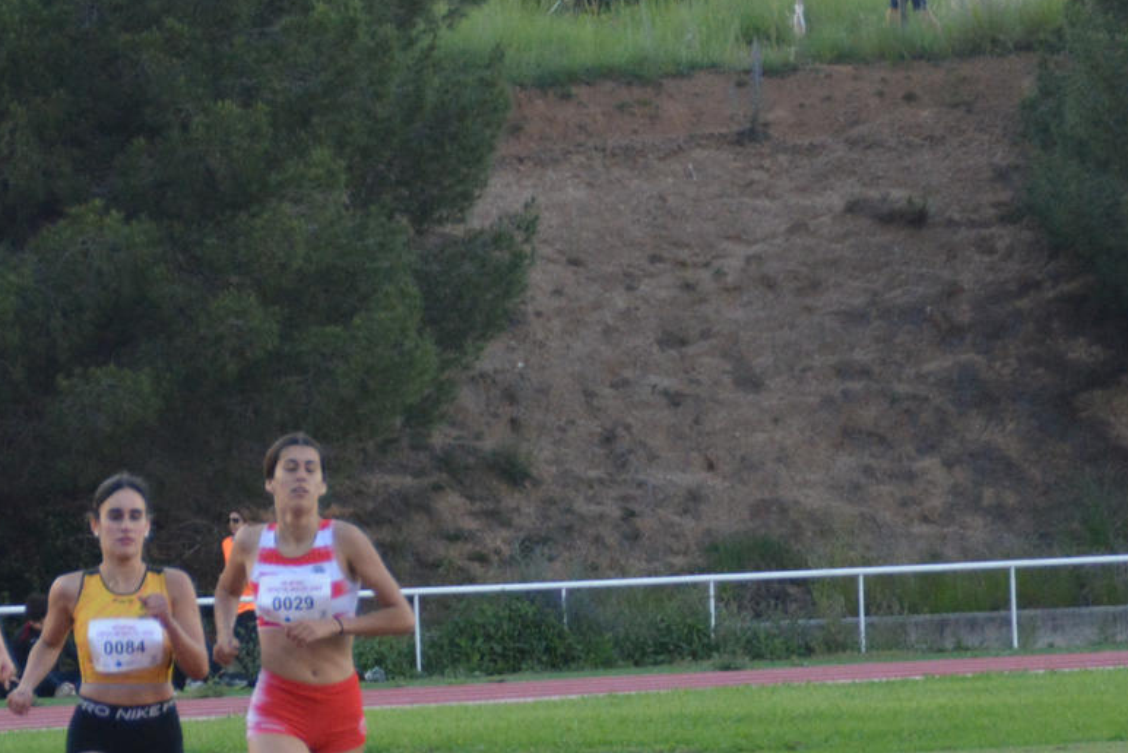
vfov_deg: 2.8
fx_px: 15585
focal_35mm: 497
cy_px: 663
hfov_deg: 4.1
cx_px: 414
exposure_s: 1/500
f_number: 6
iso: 1400
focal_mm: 125
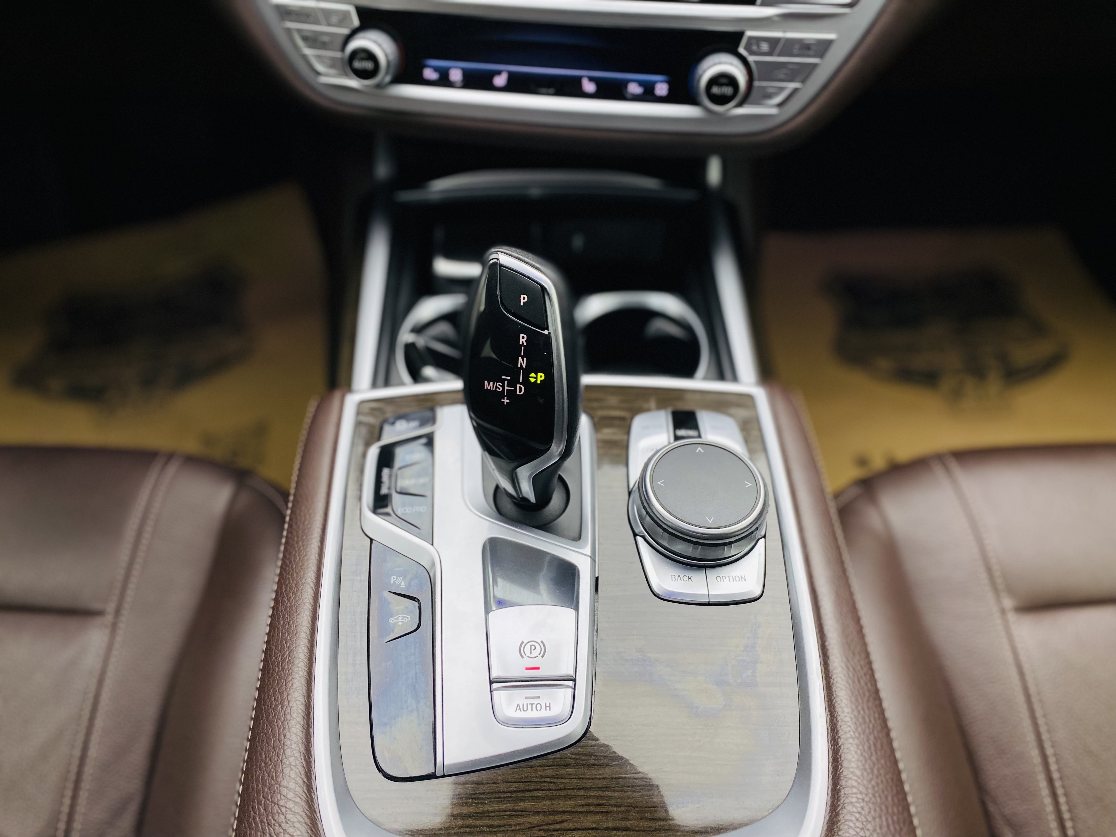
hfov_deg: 67.3
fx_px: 838
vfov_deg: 53.1
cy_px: 418
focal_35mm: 26
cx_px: 558
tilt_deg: -51.7
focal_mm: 4.25
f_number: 1.8
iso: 100
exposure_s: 1/121
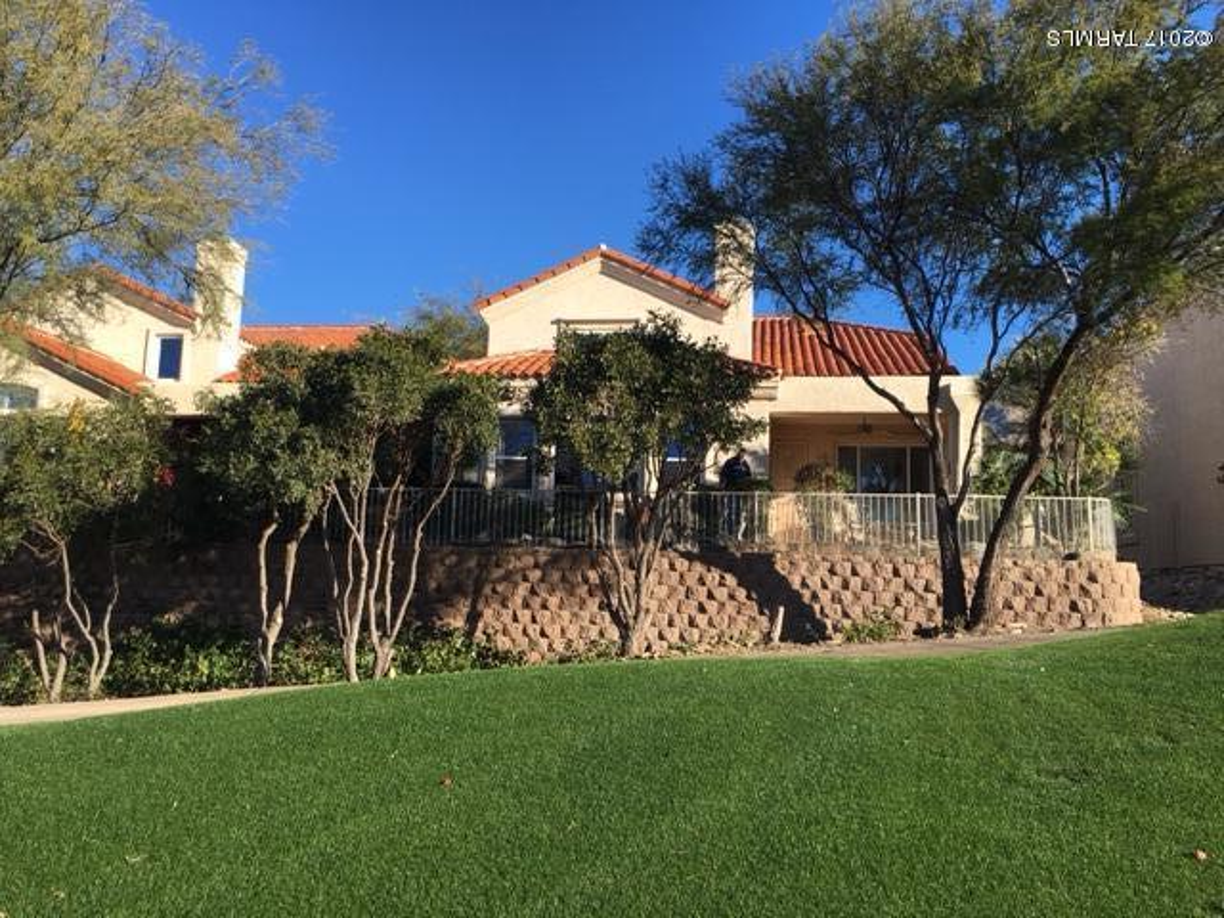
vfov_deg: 48.2
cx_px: 612
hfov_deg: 61.7
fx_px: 1025
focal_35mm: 29
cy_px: 459
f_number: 2.2
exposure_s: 1/864
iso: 25
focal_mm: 4.15
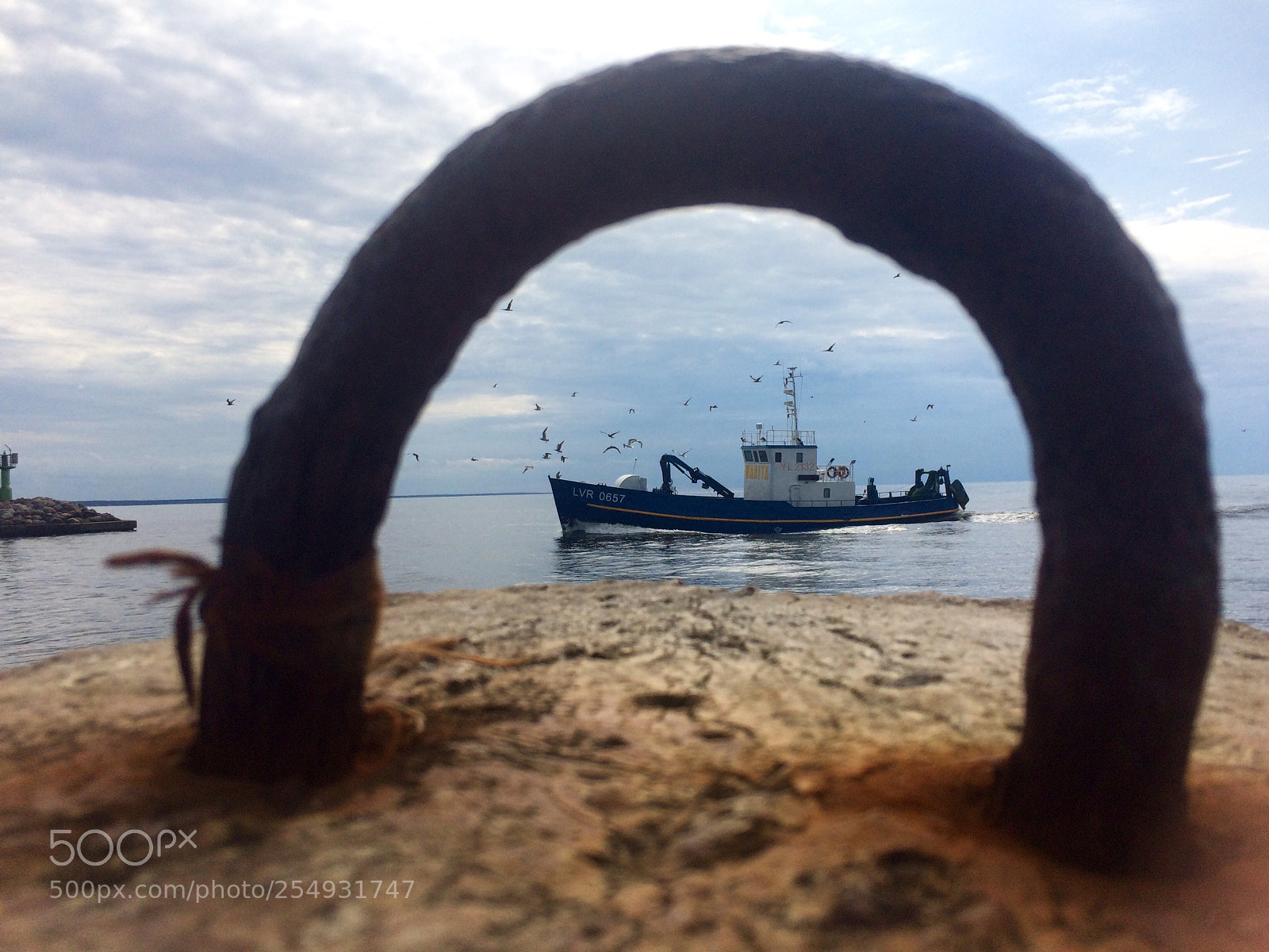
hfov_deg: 61.7
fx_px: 1063
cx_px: 634
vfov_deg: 48.2
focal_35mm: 29
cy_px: 476
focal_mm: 4.15
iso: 32
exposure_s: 1/5882
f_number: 2.2
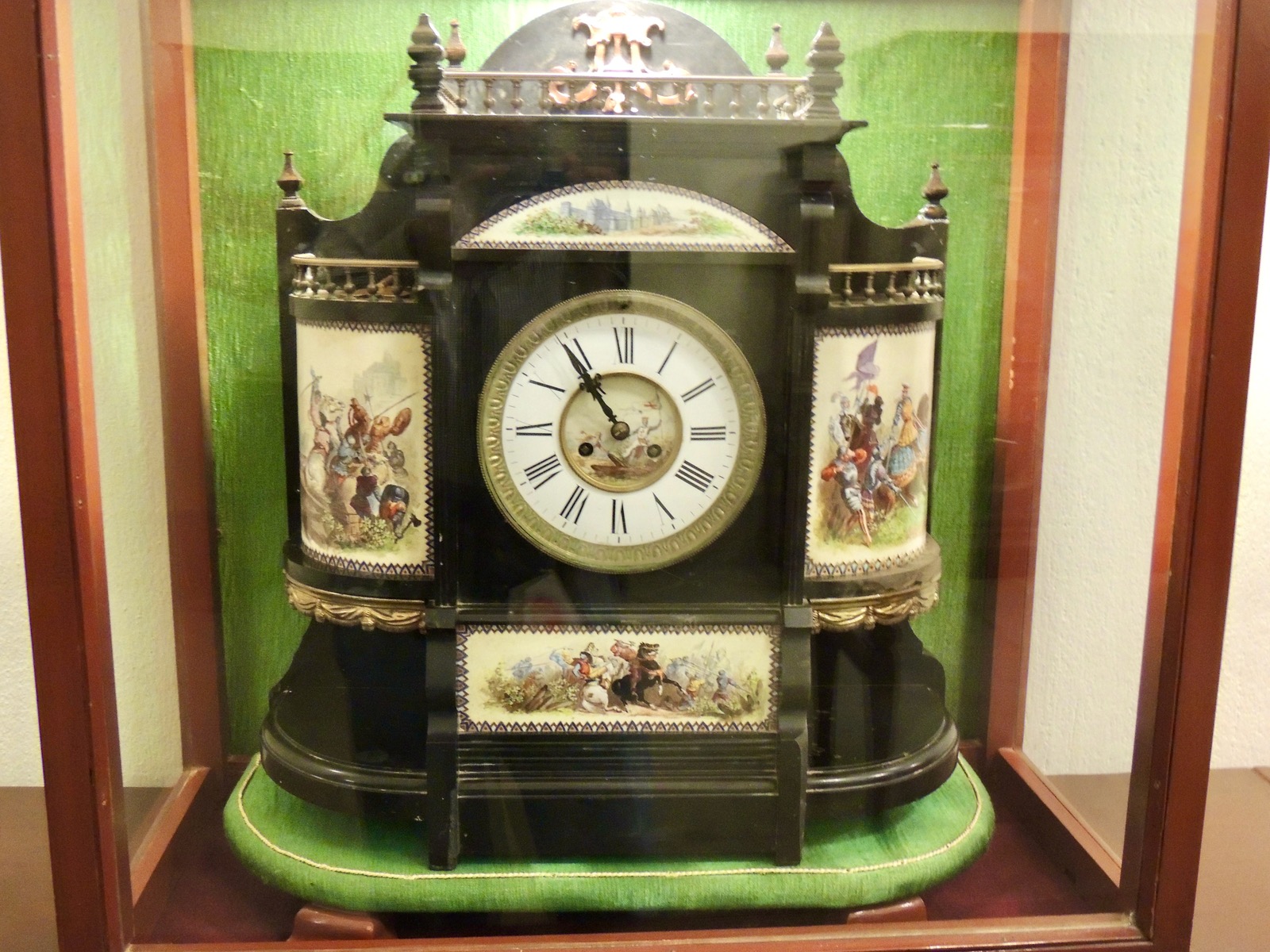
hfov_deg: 52.6
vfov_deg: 40.7
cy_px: 476
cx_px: 635
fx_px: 1284
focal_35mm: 35
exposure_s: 1/10
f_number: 3.3
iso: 800
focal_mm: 6.2
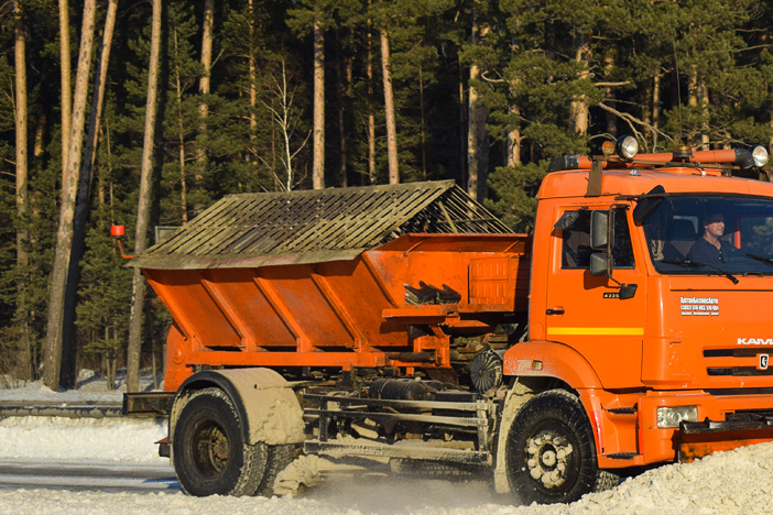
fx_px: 2534
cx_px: 606
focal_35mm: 118
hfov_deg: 17.2
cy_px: 232
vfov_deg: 11.6
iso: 100
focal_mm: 46
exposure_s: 1/800
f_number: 5.3
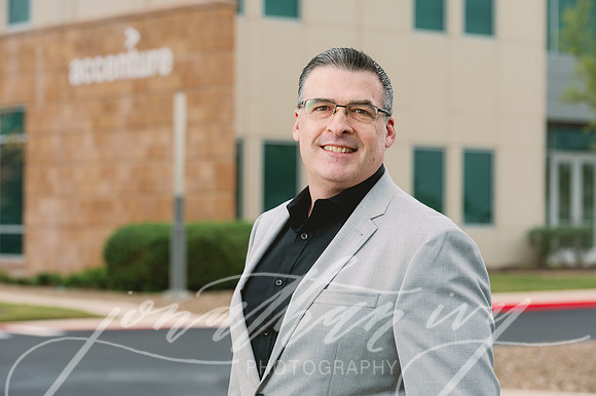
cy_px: 198
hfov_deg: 17.1
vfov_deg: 11.4
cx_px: 298
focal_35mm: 120
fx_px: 1985
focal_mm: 120
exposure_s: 1/200
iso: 100
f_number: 4.5
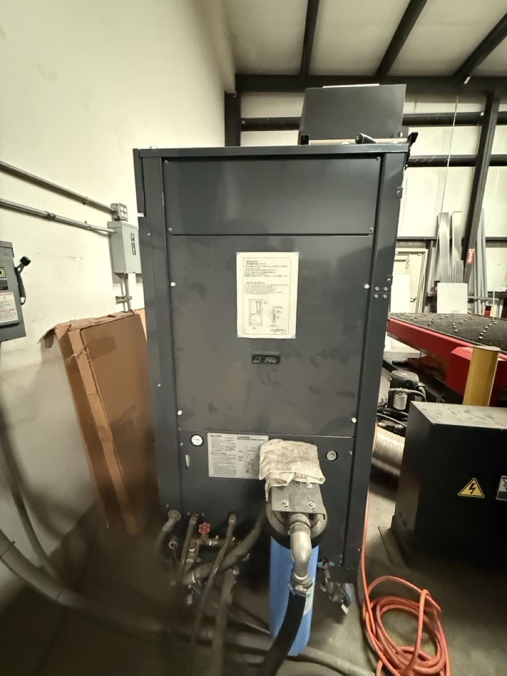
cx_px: 254
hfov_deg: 85.7
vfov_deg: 102.1
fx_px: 273
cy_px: 338
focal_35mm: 14
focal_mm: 2.2
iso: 1600
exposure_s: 1/49
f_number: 2.2
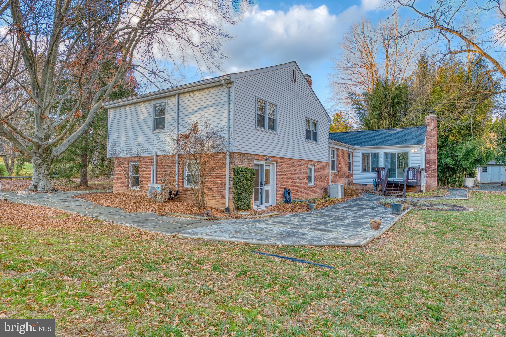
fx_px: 281
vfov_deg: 61.9
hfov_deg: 84.0
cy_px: 168
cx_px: 253
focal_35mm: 20
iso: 800
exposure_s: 1/125
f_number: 8
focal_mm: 20
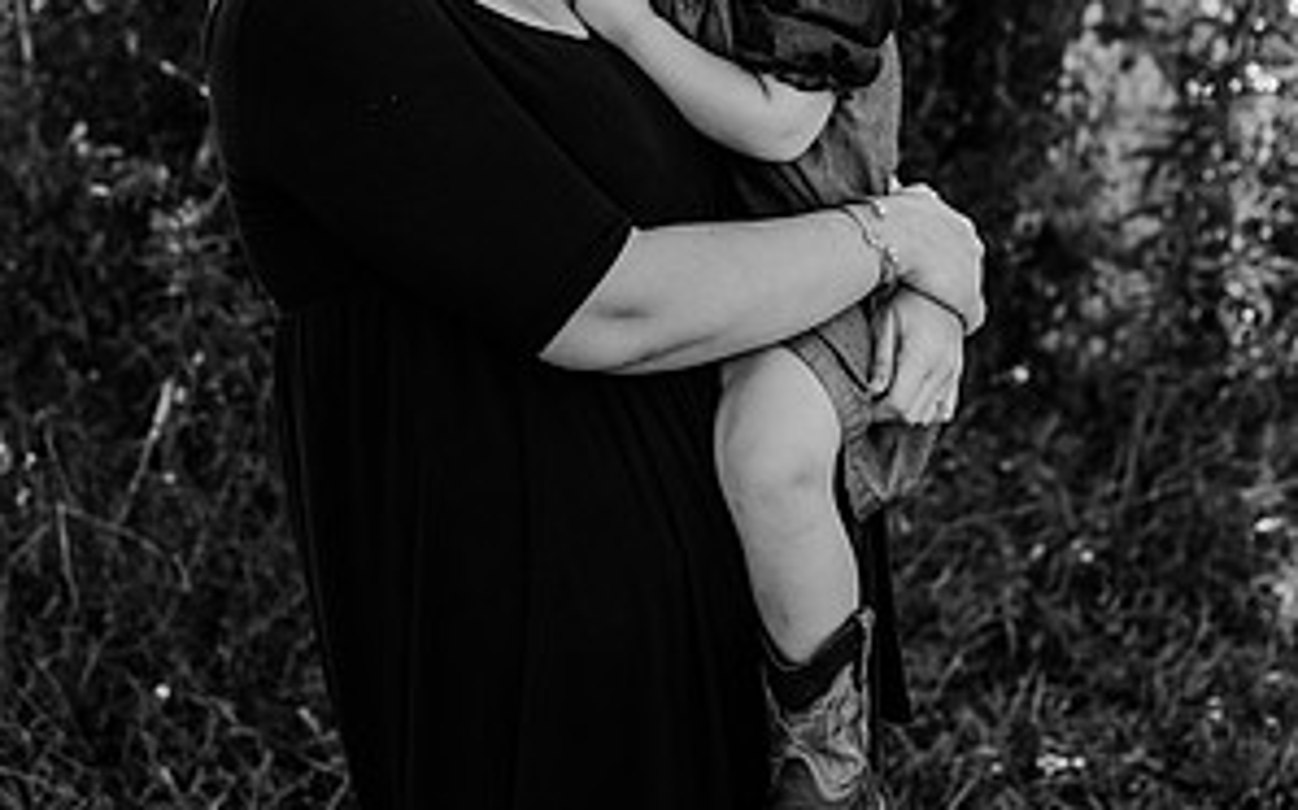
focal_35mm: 77
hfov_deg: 26.8
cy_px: 100
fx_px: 2723
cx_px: 649
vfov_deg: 16.7
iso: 200
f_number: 4
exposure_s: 1/800
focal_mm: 50
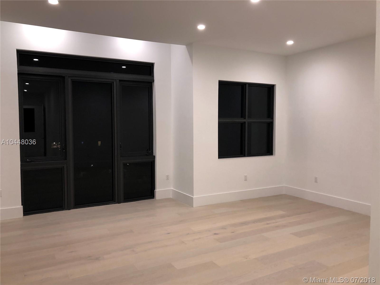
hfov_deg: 63.4
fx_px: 307
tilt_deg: -2.1
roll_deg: -0.8
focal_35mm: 28
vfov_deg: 49.7
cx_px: 190
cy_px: 142
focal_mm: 4
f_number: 1.8
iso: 40
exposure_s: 1/15
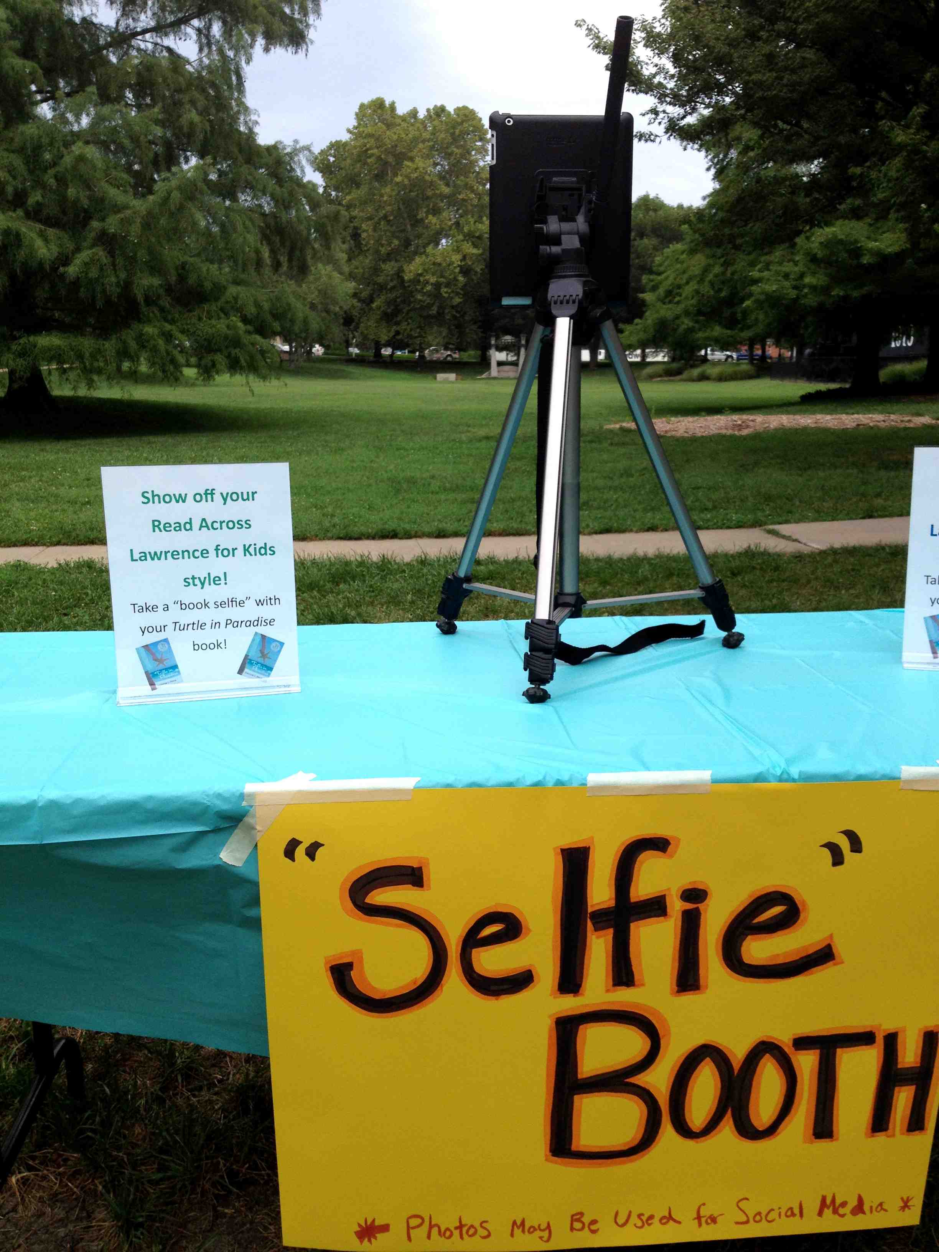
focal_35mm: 35
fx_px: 1266
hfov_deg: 40.7
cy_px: 626
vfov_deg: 52.6
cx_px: 470
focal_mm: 4.28
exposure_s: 1/849
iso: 50
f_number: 2.4
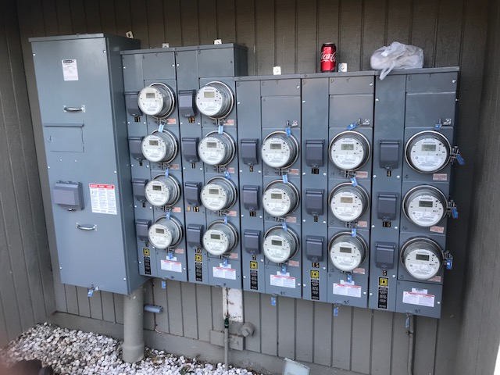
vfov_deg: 49.7
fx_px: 404
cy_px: 188
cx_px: 250
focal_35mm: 28
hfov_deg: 63.4
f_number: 1.8
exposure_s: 1/120
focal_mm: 3.99
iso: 32
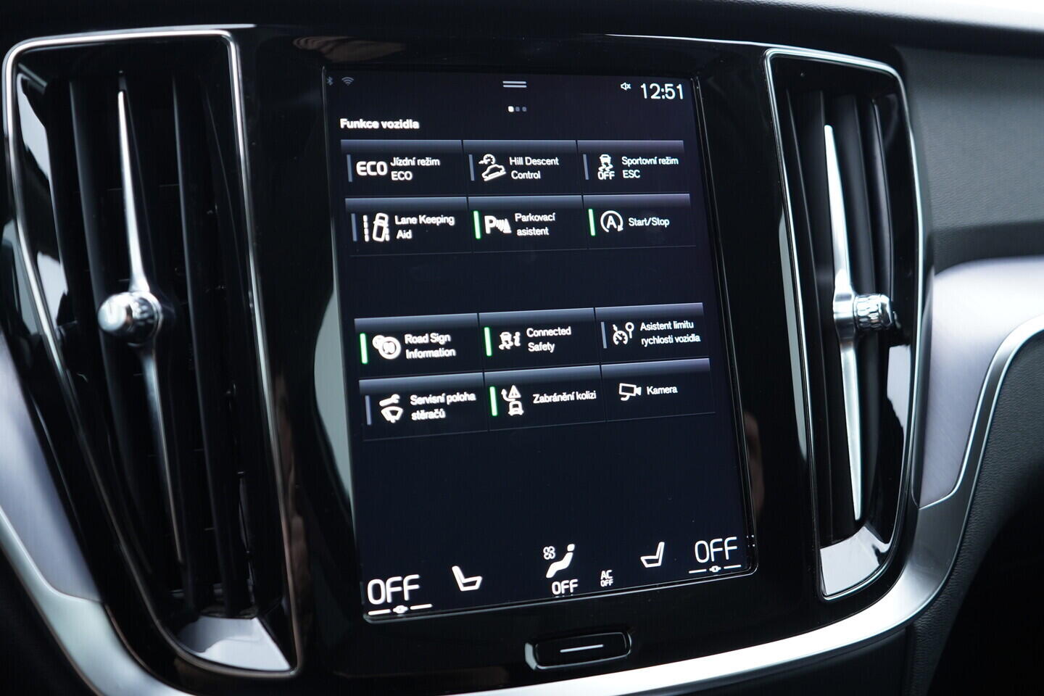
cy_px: 348
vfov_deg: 36.9
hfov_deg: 53.1
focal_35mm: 36
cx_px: 522
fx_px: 1044
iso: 320
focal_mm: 24
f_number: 2.8
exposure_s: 1/40
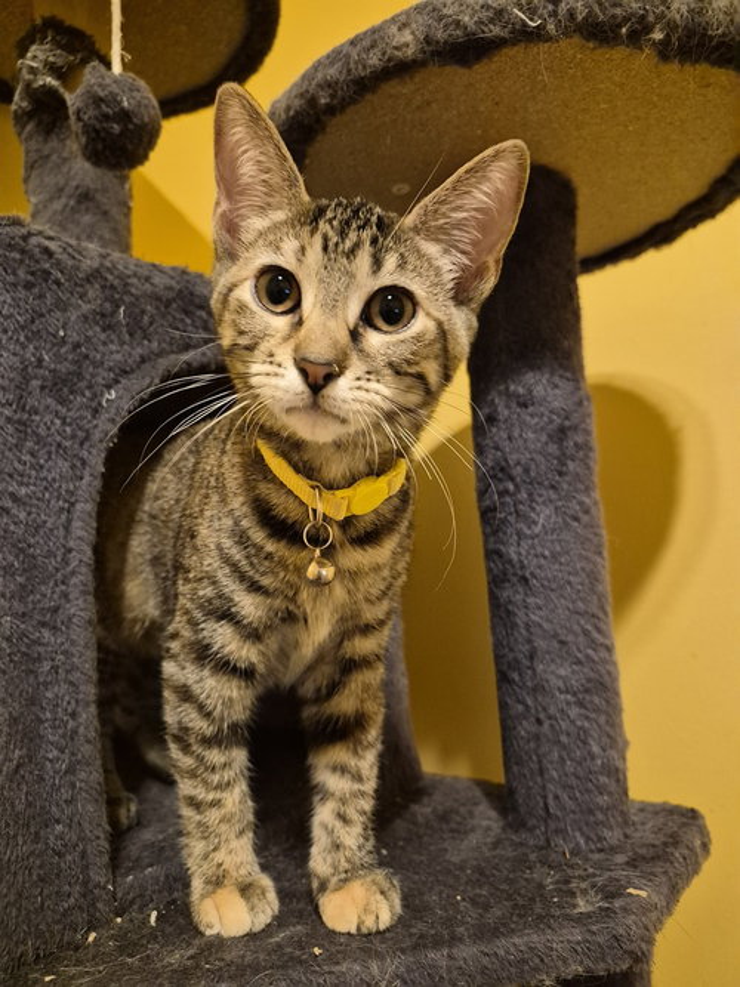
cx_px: 370
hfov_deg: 58.9
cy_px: 494
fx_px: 656
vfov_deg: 73.9
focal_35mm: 23
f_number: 1.8
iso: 1250
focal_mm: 5.4
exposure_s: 1/60
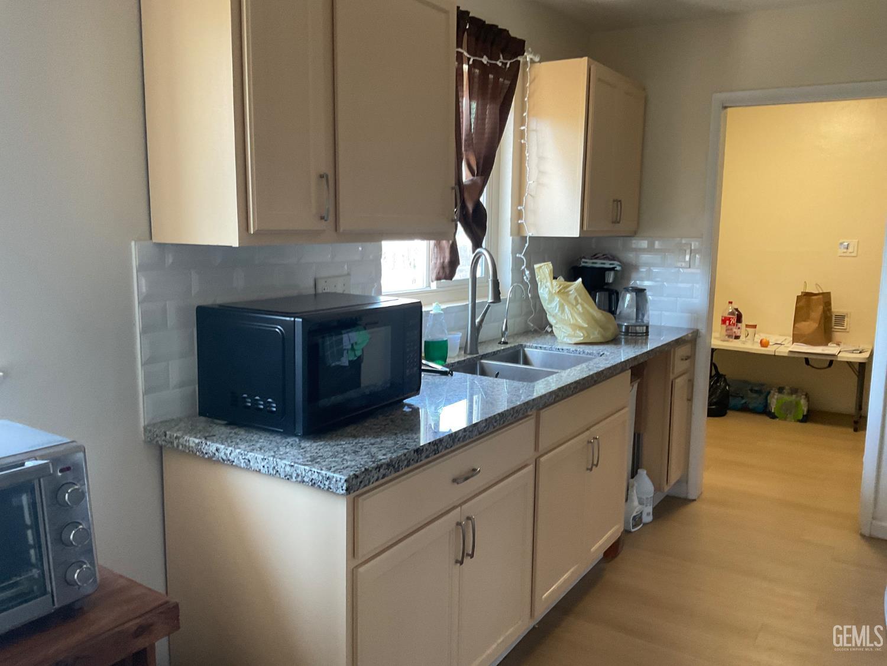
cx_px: 444
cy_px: 333
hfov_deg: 61.7
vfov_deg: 48.2
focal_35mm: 29
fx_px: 743
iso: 125
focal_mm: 3
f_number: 1.8
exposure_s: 1/60
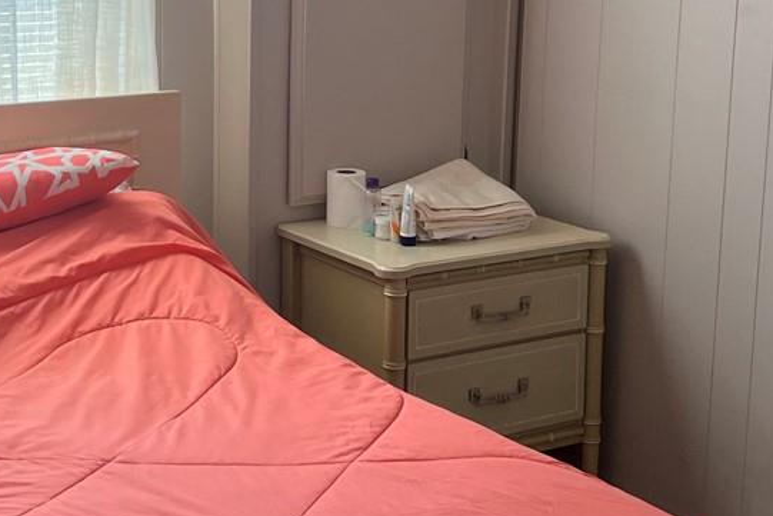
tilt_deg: -11.5
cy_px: 159
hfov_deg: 25.3
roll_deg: -0.1
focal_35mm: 80
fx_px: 1718
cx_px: 324
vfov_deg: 17.0
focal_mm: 5.7
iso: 64
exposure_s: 1/158
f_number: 1.5
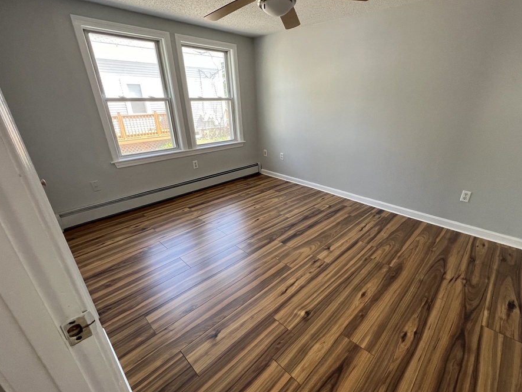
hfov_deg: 97.8
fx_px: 226
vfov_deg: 81.8
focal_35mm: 15
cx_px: 288
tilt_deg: -23.7
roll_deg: +0.0
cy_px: 203
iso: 160
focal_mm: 1.57
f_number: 1.8
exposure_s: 1/120
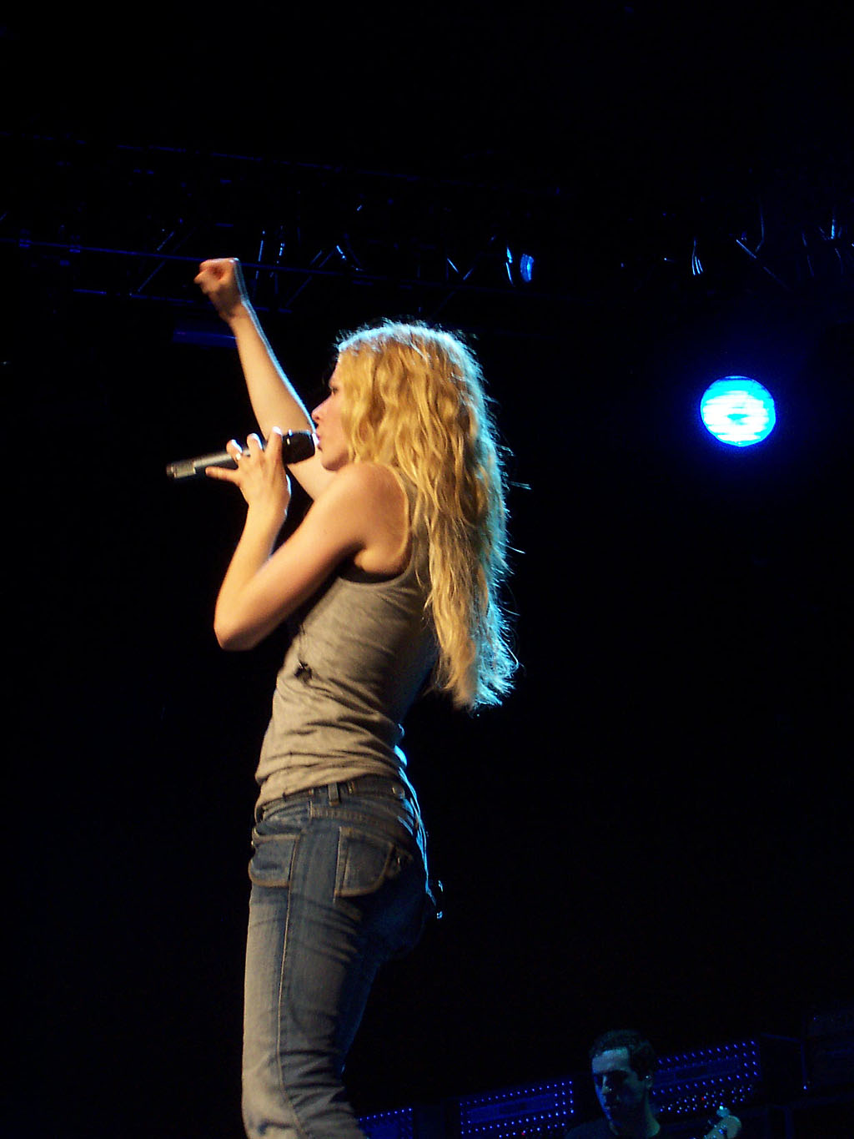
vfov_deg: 22.0
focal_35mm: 89
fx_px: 2927
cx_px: 427
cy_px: 570
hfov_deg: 16.6
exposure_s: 1/60
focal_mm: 13.5
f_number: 4.1
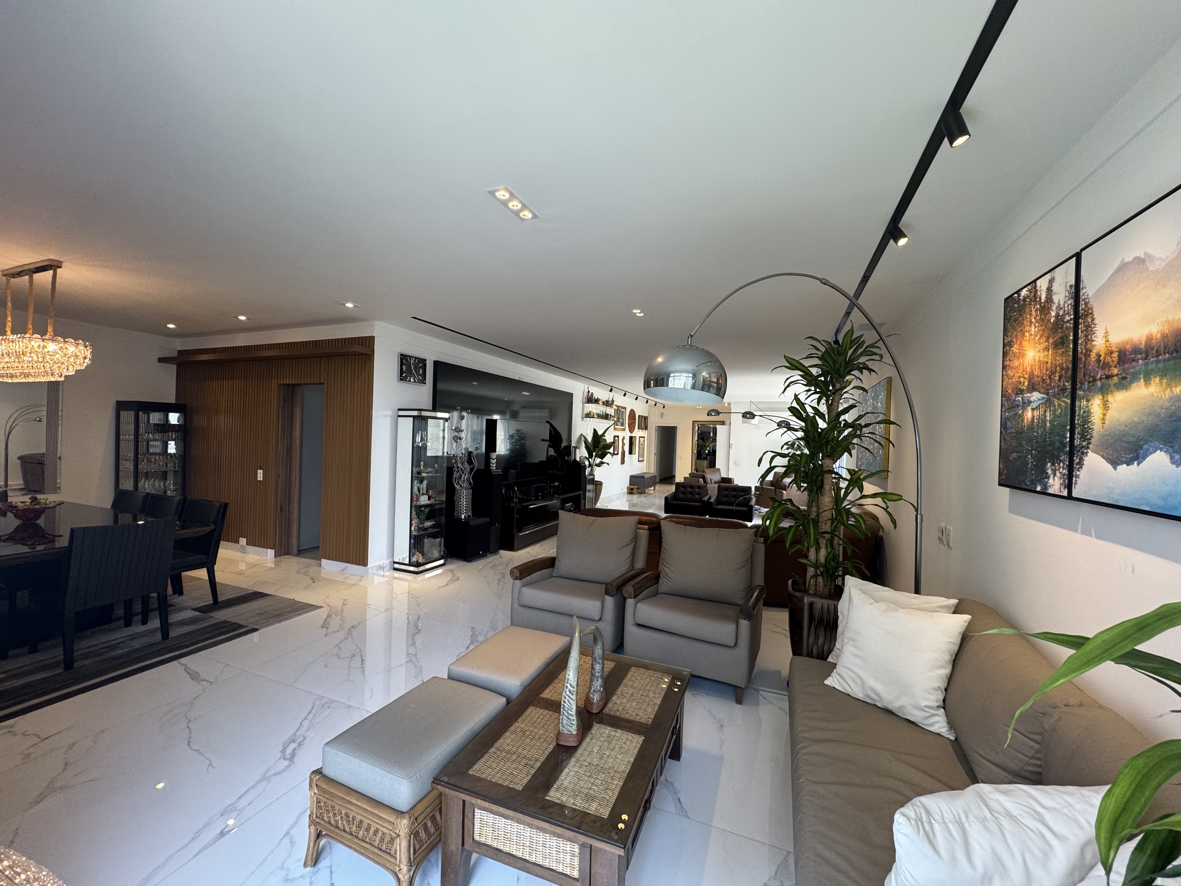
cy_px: 443
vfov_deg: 85.7
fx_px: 478
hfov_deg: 102.1
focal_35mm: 14
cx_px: 590
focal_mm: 2.22
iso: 160
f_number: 2.2
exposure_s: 1/120
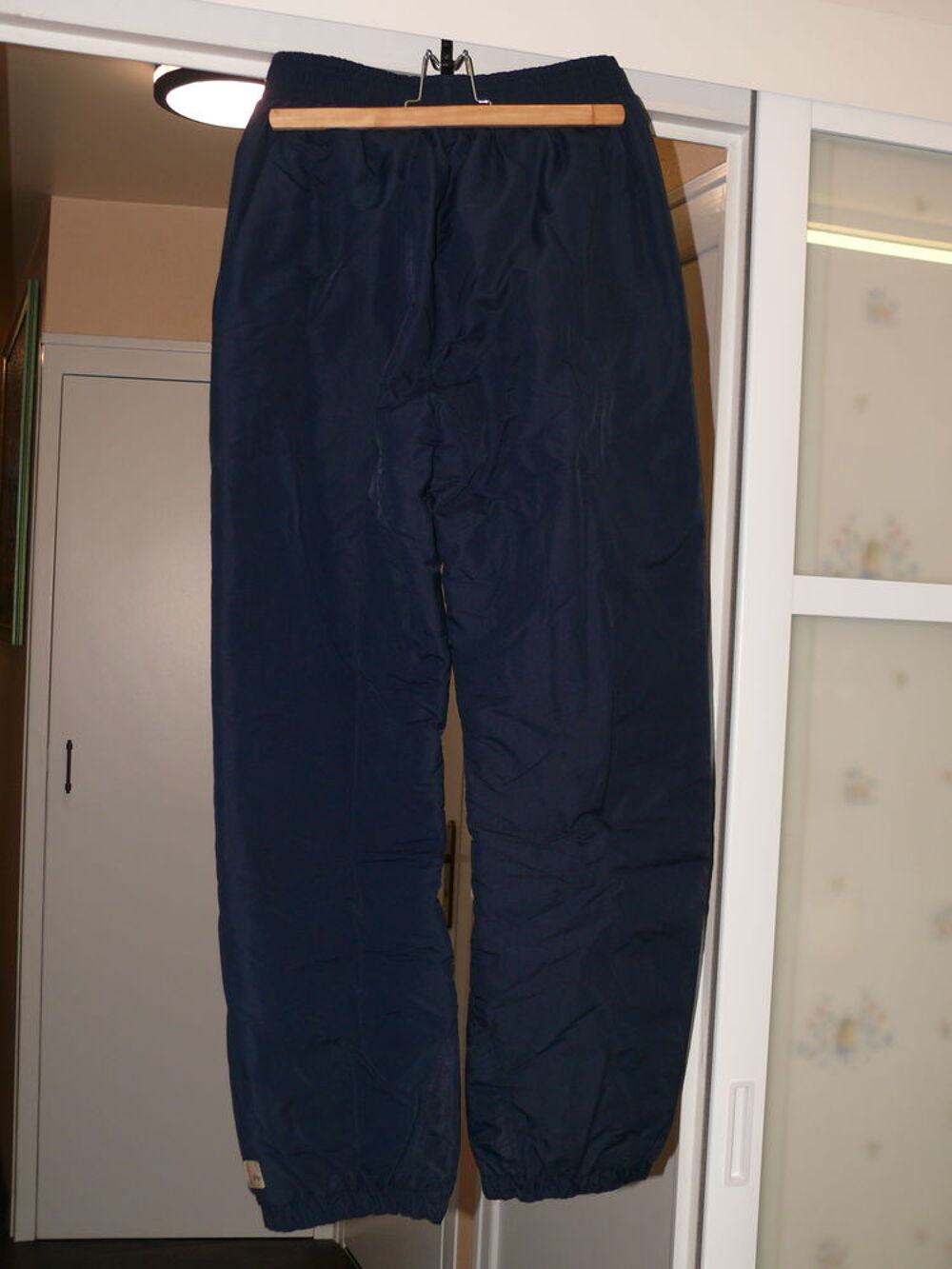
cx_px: 476
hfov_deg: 32.2
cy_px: 634
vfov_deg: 42.1
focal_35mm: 45
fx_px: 1650
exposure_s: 1/30
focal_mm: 8.8
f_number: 2.8
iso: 100
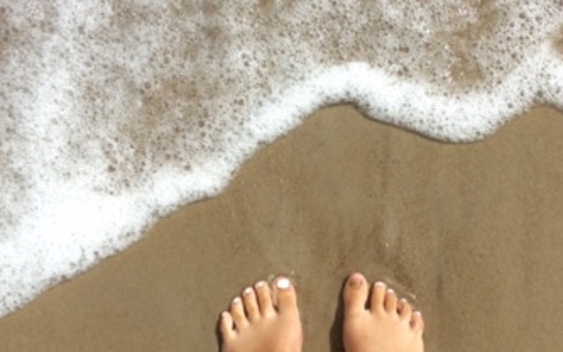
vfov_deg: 22.0
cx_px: 347
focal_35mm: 59
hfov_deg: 34.4
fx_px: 905
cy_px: 212
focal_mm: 4.15
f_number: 2.2
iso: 25
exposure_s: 1/3663
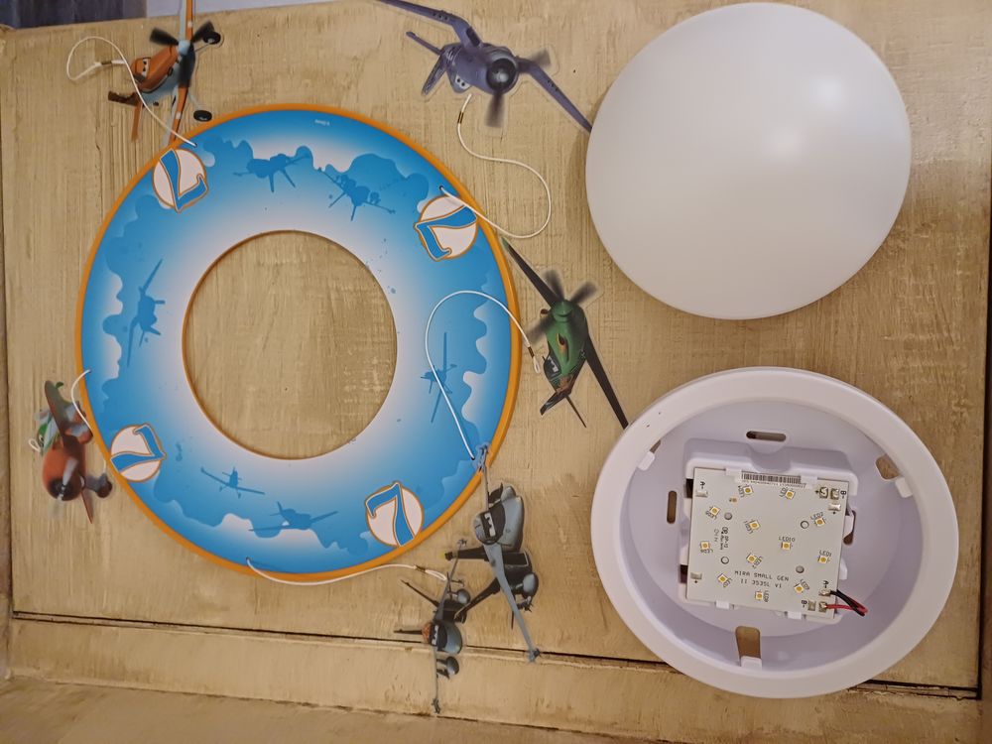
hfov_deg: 69.4
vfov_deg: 54.9
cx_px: 496
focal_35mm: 25
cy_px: 372
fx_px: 716
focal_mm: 4.65
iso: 800
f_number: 1.8
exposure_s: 1/20
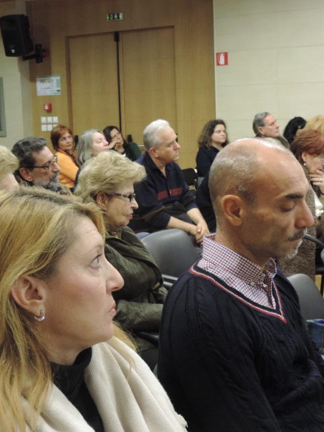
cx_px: 178
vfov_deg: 33.2
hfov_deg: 25.2
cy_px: 218
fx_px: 724
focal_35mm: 58
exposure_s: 1/13
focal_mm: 7.6
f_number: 3.4
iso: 450
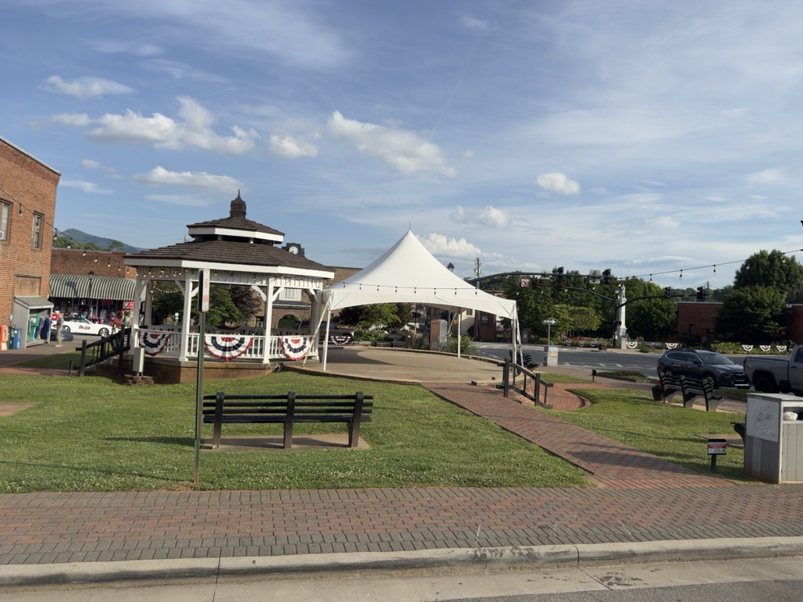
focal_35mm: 28
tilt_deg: +2.1
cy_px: 269
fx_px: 649
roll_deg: -2.6
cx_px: 444
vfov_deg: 49.6
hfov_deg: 63.3
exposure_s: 1/6849
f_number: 1.78
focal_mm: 6.76
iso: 100
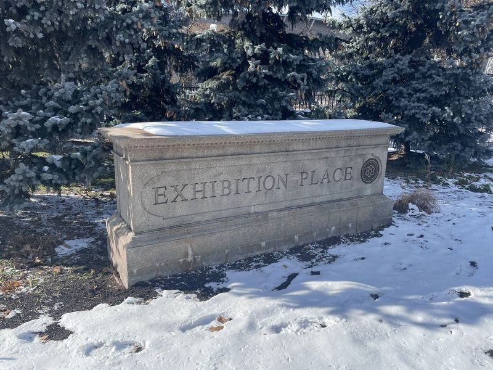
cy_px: 185
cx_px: 246
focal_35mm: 26
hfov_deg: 67.3
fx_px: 370
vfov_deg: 53.1
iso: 32
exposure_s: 1/2257
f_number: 1.6
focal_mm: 4.2
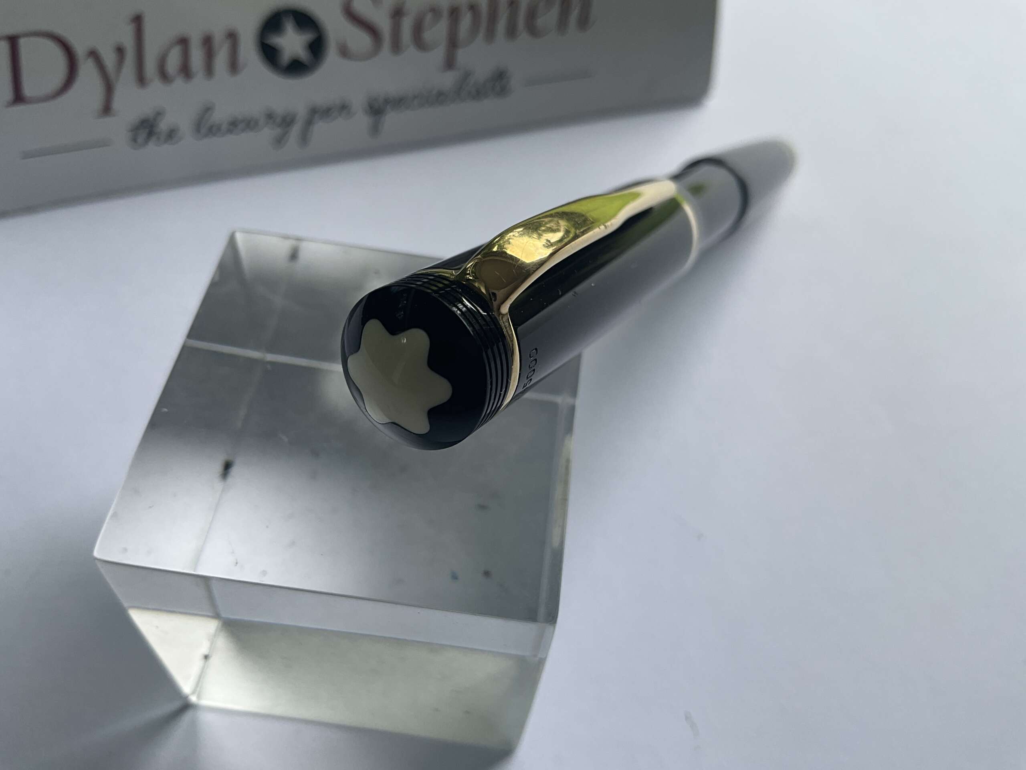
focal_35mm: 29
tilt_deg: -54.0
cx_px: 513
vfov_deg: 48.2
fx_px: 860
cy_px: 385
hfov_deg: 61.7
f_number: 1.8
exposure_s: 1/182
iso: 20
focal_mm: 3
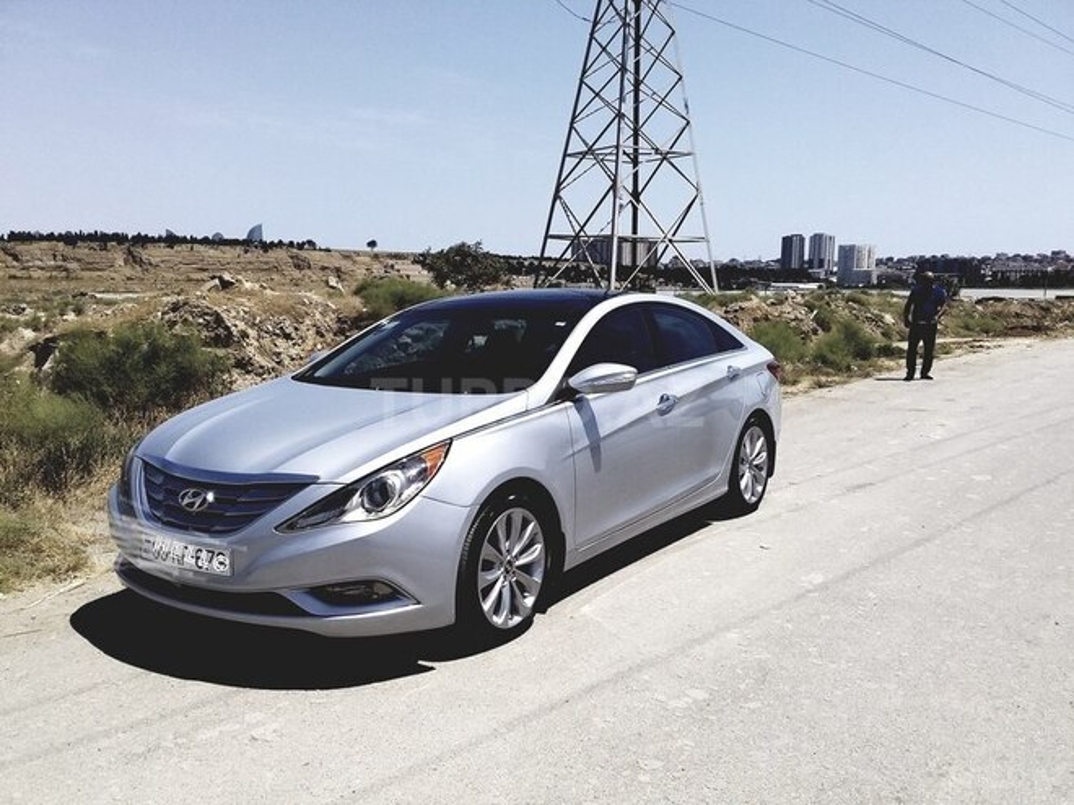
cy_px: 402
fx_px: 962
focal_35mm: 31
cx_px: 537
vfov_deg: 45.4
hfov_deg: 58.4
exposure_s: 1/2613
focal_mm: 3.3
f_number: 2.2
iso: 40
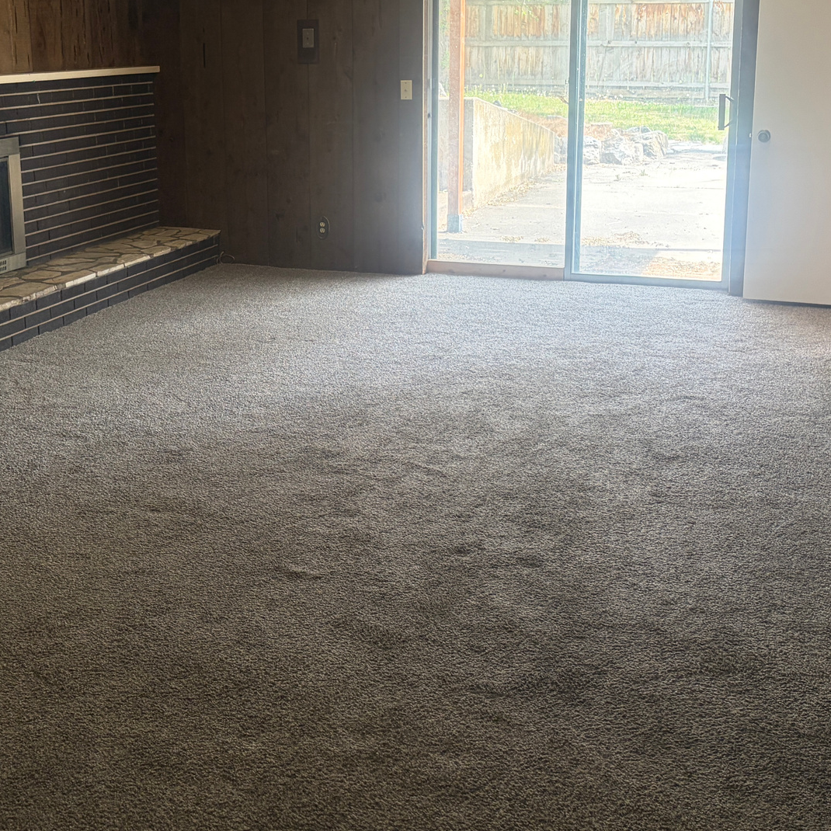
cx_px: 291
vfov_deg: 38.0
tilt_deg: -9.5
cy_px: 284
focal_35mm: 44
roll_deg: +1.5
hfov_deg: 38.0
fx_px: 1195
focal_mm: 5.96
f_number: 1.6
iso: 160
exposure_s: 1/120
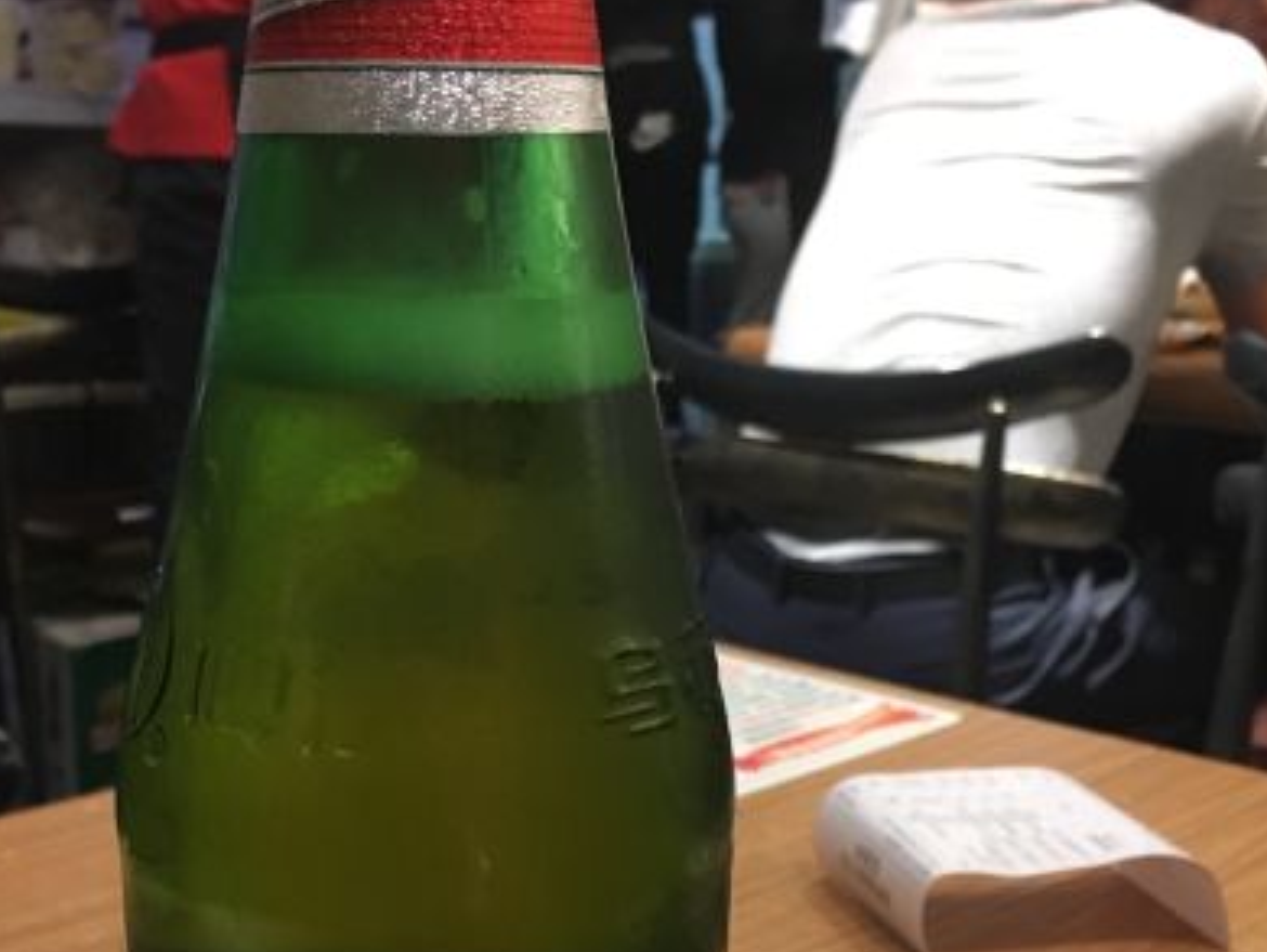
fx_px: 1904
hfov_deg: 36.7
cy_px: 864
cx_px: 521
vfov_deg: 27.0
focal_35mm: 52
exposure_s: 1/25
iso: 200
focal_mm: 4.15
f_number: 2.2
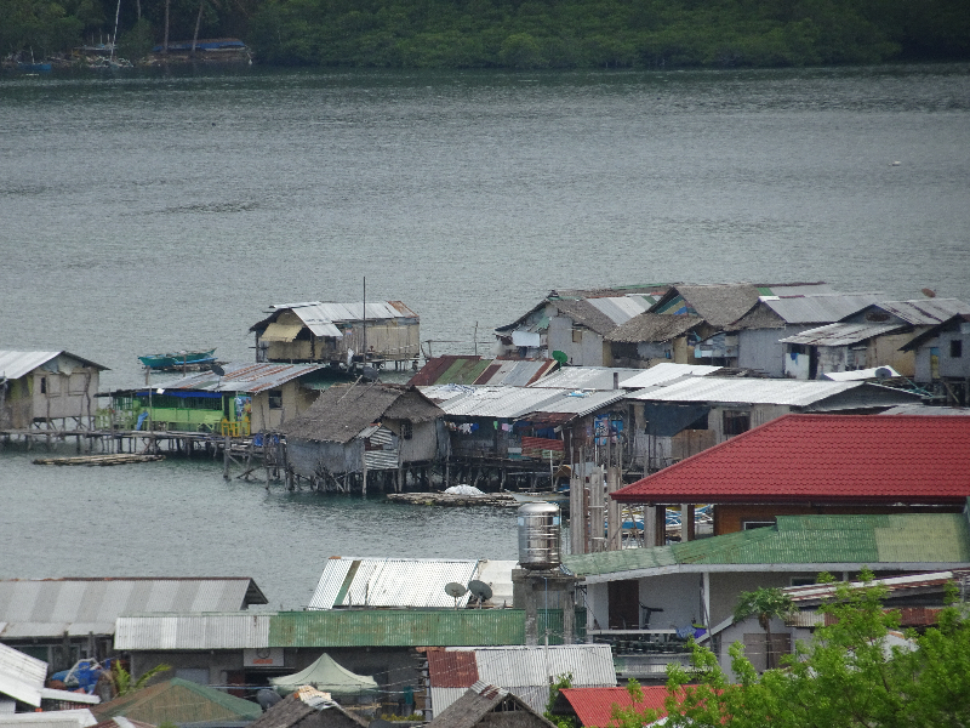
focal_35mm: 413
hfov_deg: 4.8
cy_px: 364
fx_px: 11573
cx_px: 485
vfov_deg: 3.6
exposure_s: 1/250
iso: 100
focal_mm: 70.55
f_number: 6.3
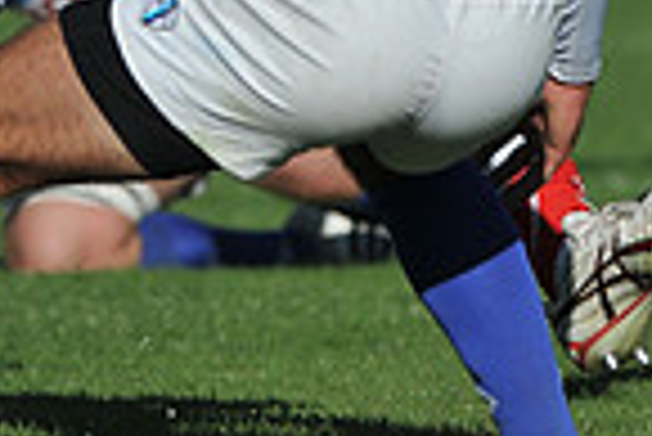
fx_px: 32541
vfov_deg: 0.8
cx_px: -126
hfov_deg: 1.1
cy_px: -285
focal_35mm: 1795
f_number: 3.5
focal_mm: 300
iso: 200
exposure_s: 1/5000
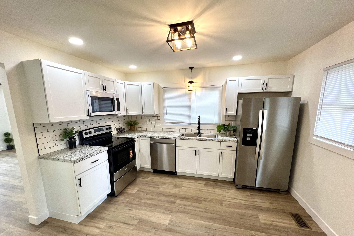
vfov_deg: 80.8
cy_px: 133
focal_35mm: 14
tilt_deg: -11.1
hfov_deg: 104.2
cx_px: 172
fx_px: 138
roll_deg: +0.6
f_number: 1.8
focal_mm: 1.57
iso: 100
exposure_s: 1/120
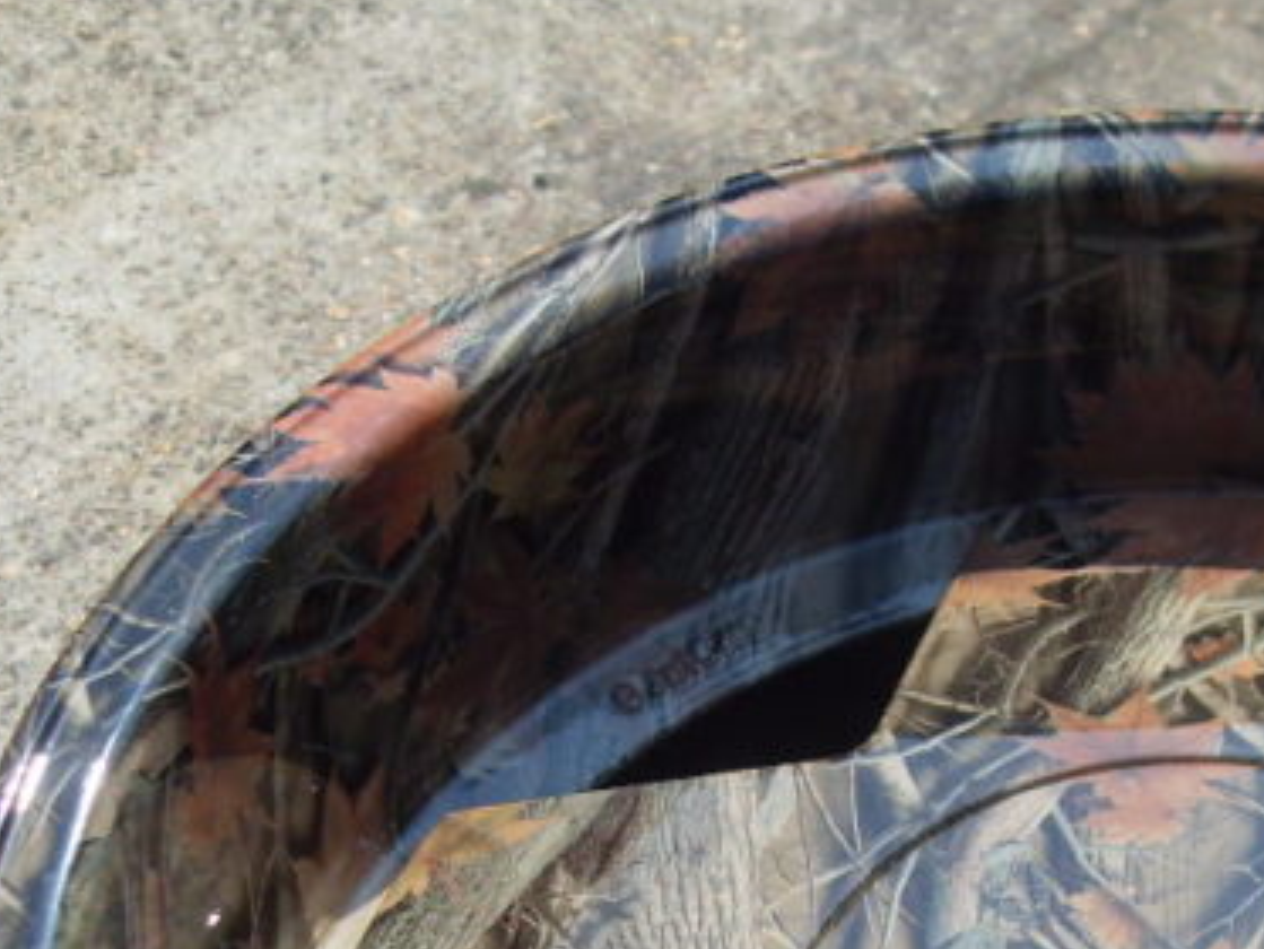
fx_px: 2739
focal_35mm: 75
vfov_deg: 19.0
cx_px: 1196
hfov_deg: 25.0
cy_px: 973
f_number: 7
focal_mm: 6.3
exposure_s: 1/250
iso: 80
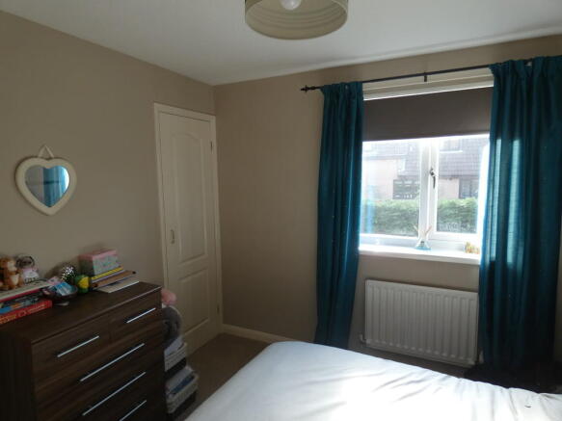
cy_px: 210
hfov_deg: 81.8
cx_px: 281
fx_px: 325
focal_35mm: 20
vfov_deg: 66.0
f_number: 2.8
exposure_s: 1/60
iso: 125
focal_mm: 3.6
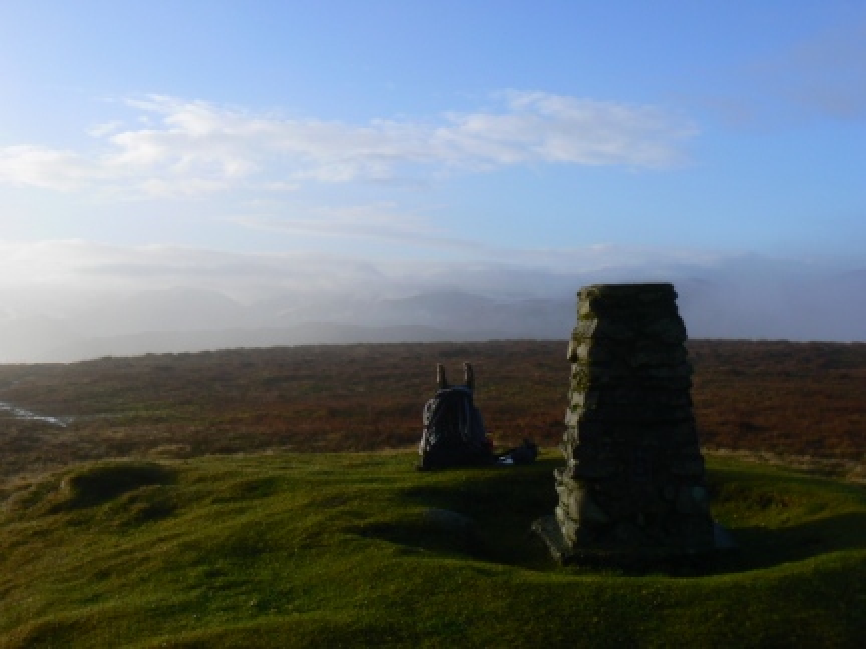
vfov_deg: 36.0
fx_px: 1001
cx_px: 433
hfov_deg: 46.8
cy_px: 324
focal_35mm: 40
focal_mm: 6.6
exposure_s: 1/500
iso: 80
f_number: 5.6
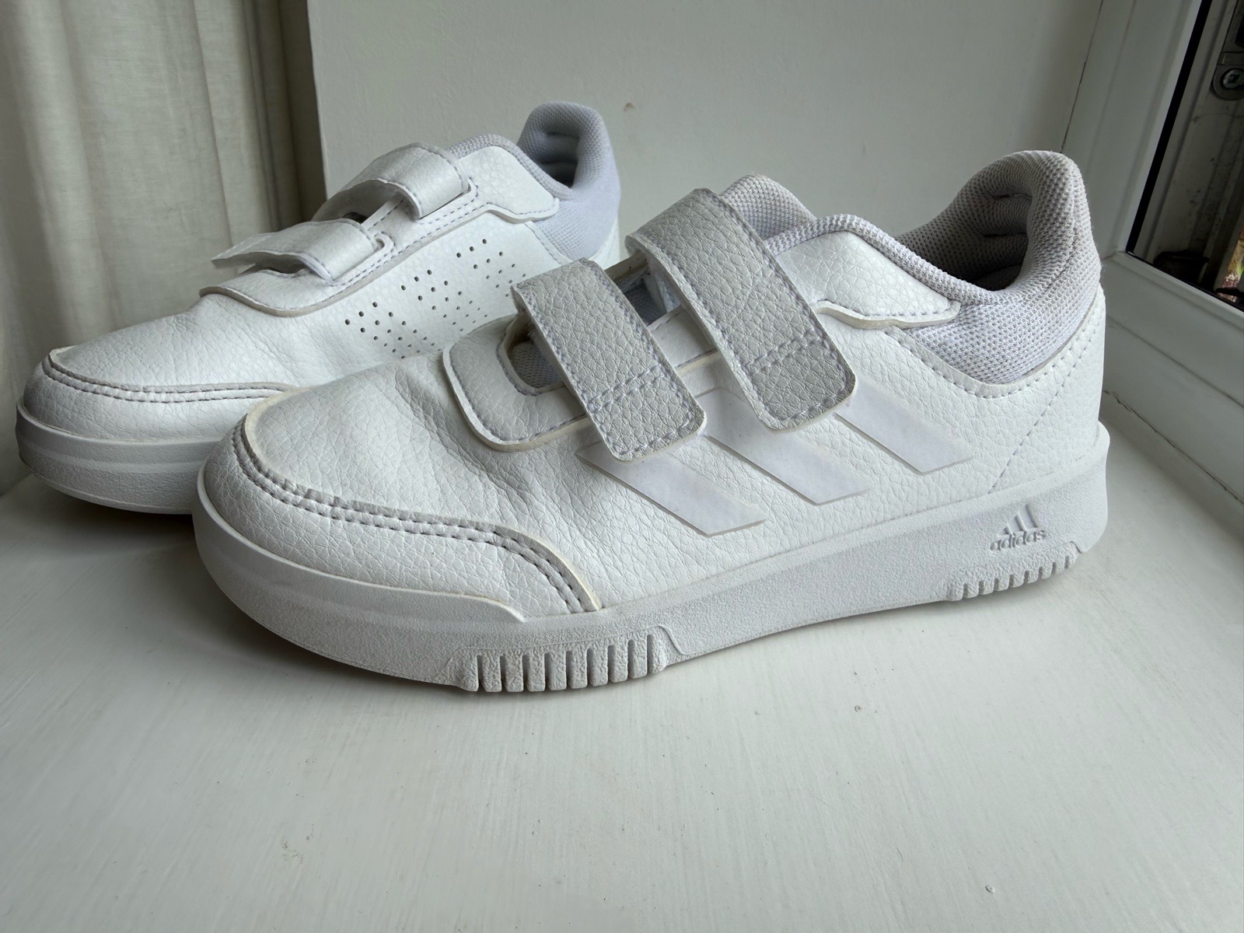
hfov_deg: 71.6
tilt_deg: -26.8
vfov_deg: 56.8
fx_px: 862
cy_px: 466
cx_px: 622
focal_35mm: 24
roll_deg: +0.0
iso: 40
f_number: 2.2
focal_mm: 2.22
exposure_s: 1/671
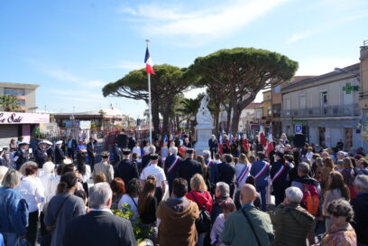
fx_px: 245
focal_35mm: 24
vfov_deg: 53.1
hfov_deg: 73.7
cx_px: 184
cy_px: 123
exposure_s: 1/250
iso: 100
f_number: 5.6
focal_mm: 24
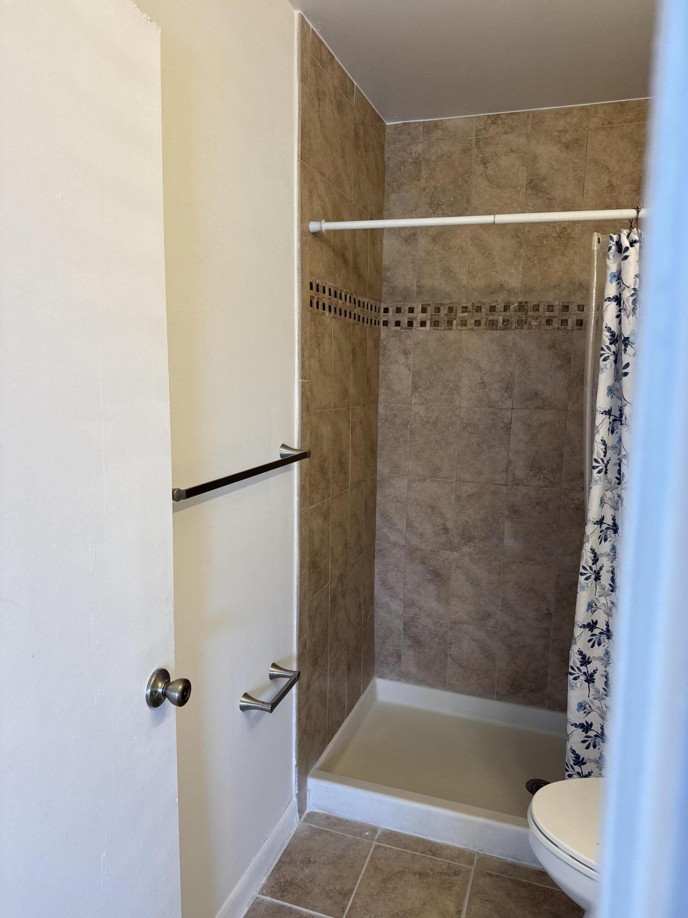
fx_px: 636
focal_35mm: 24
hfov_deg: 56.8
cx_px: 344
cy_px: 459
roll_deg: -0.1
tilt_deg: -7.7
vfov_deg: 71.6
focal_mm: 6.76
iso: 64
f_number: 1.78
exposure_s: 1/120
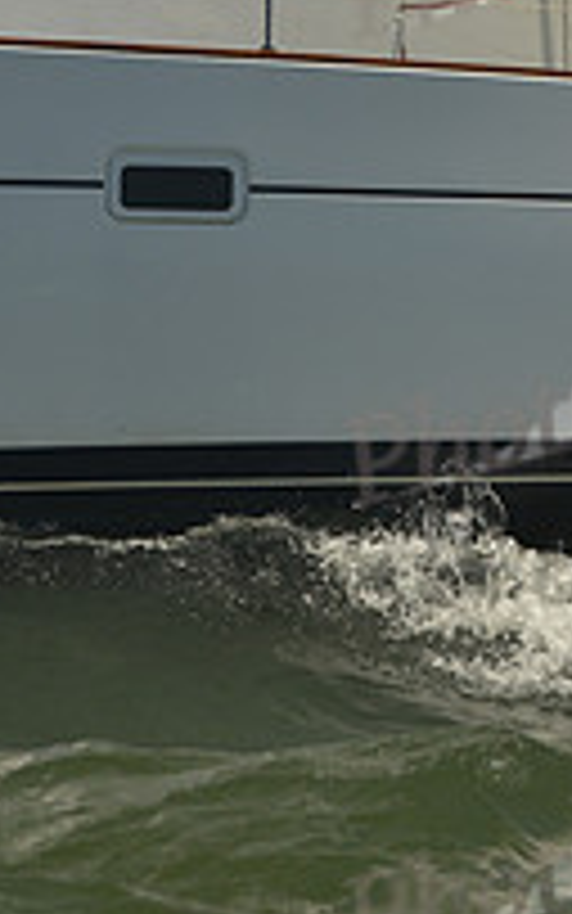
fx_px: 5957
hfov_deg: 5.4
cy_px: 92
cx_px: 1216
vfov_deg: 8.7
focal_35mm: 239
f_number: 8
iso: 280
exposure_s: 1/1000
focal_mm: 82
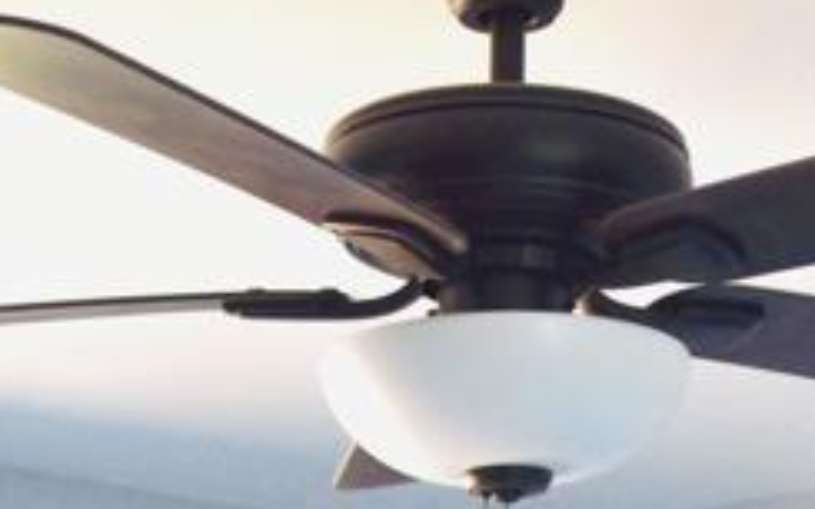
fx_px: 2554
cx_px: 572
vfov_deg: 10.5
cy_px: 1013
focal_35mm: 115
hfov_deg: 18.1
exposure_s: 1/125
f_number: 3.5
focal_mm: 18
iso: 200
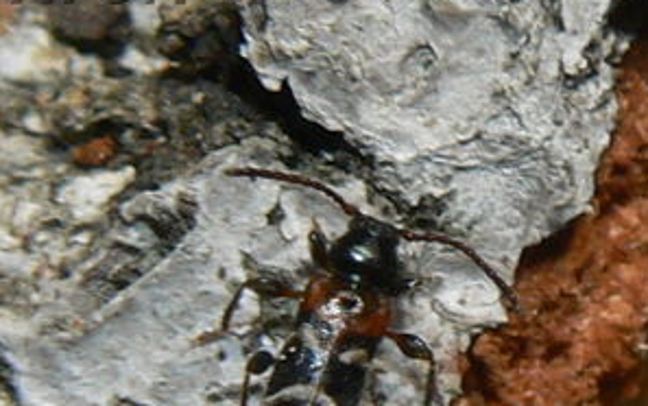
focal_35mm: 77
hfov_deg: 26.8
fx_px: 1361
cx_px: 371
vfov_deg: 16.8
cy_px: 338
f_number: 5.6
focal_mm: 6
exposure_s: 1/500
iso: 80
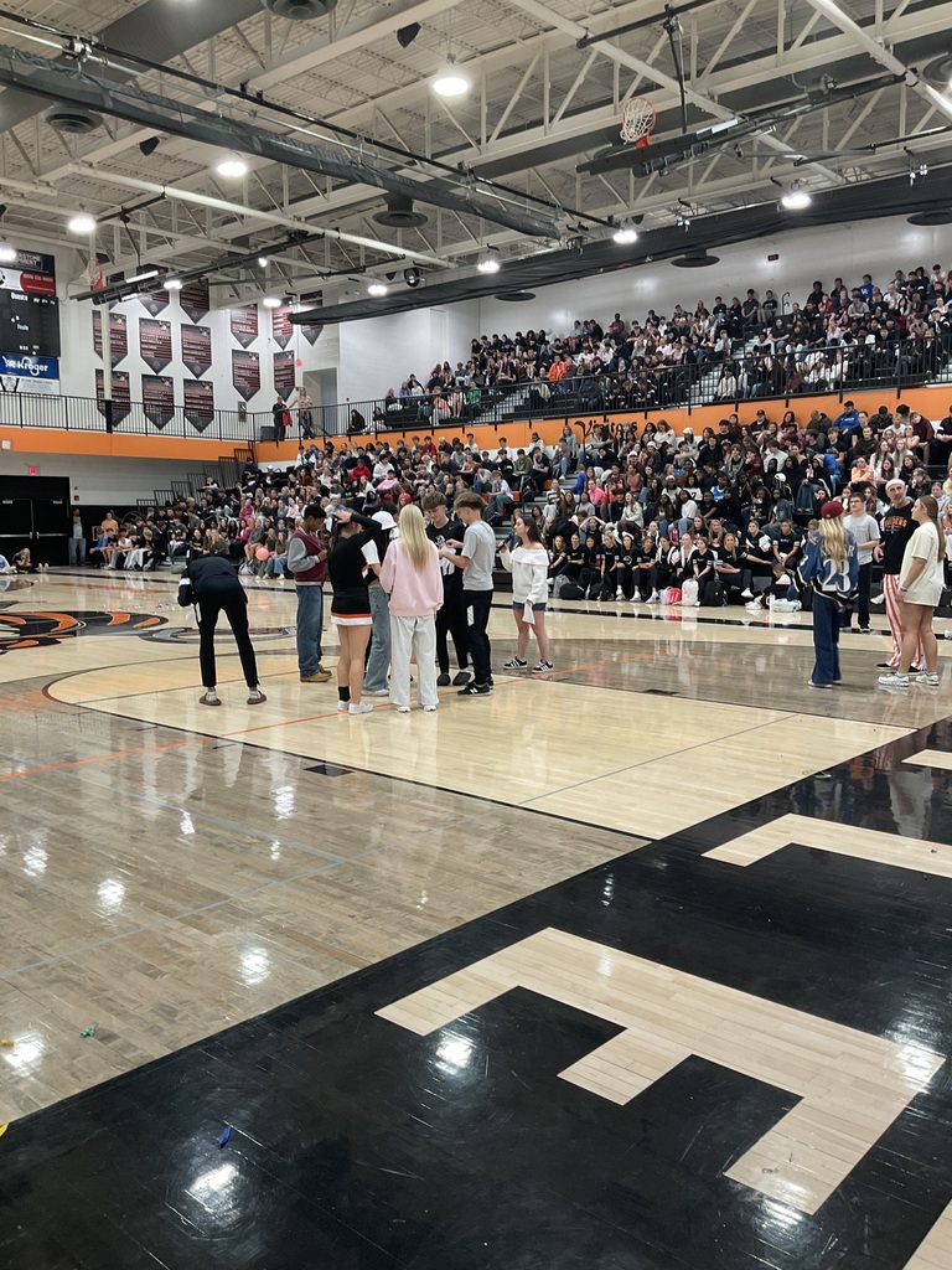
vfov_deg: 61.7
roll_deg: -1.1
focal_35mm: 29
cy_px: 635
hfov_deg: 48.2
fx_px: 1063
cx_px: 476
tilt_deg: -6.8
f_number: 1.8
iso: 64
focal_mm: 3
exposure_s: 1/50
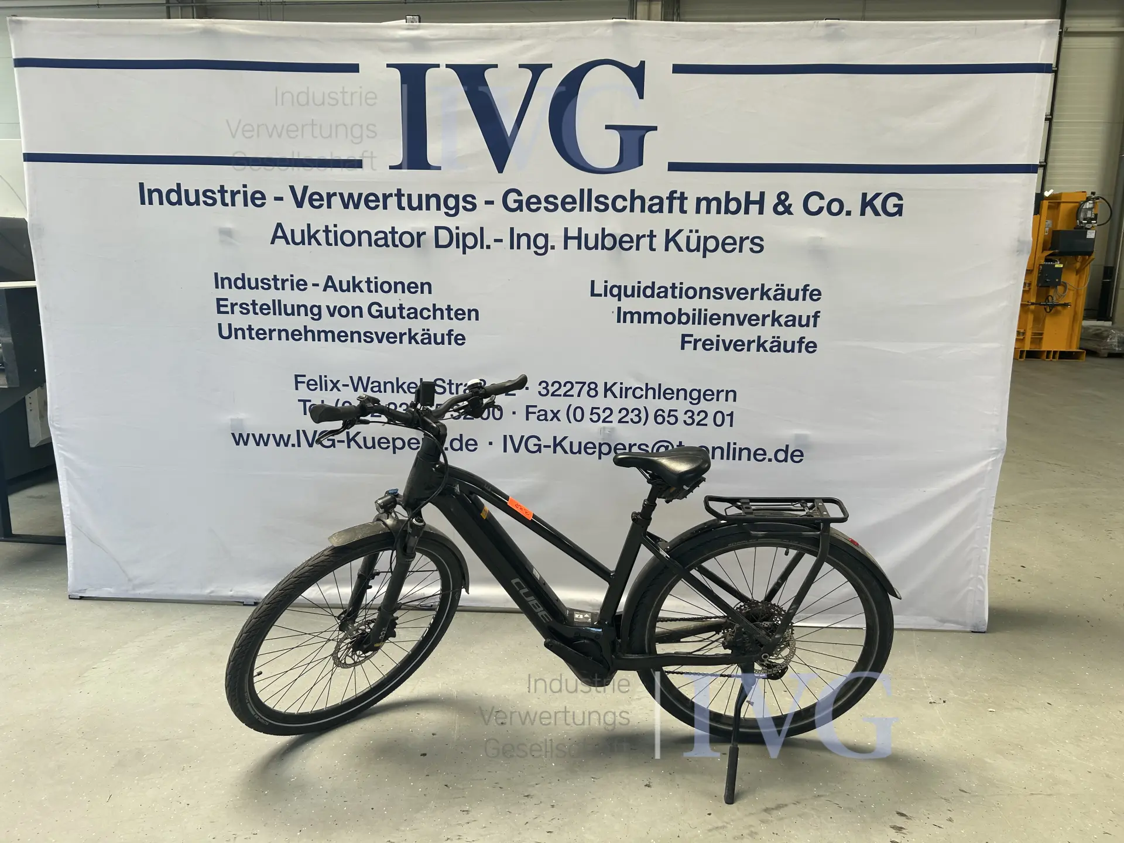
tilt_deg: -11.4
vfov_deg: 53.1
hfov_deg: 67.3
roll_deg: -0.5
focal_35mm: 26
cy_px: 422
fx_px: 844
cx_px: 562
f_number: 1.5
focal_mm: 5.7
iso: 40
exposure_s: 1/197
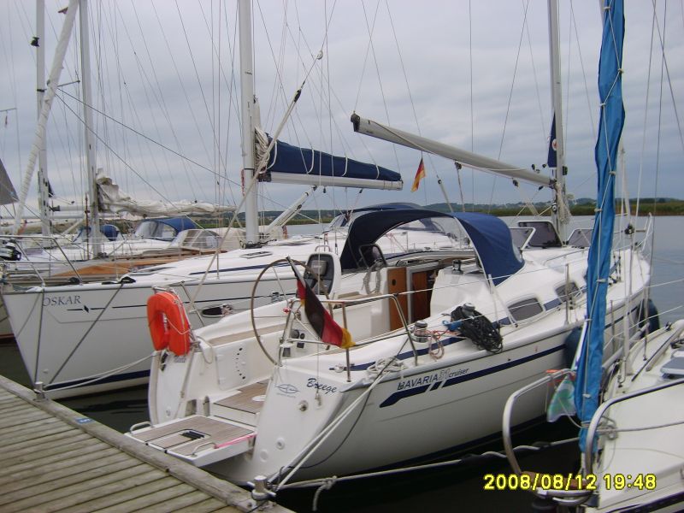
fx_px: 692
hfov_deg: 52.6
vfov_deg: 40.7
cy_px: 256
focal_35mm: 35
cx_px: 342
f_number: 2.8
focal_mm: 5.8
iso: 50
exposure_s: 1/45
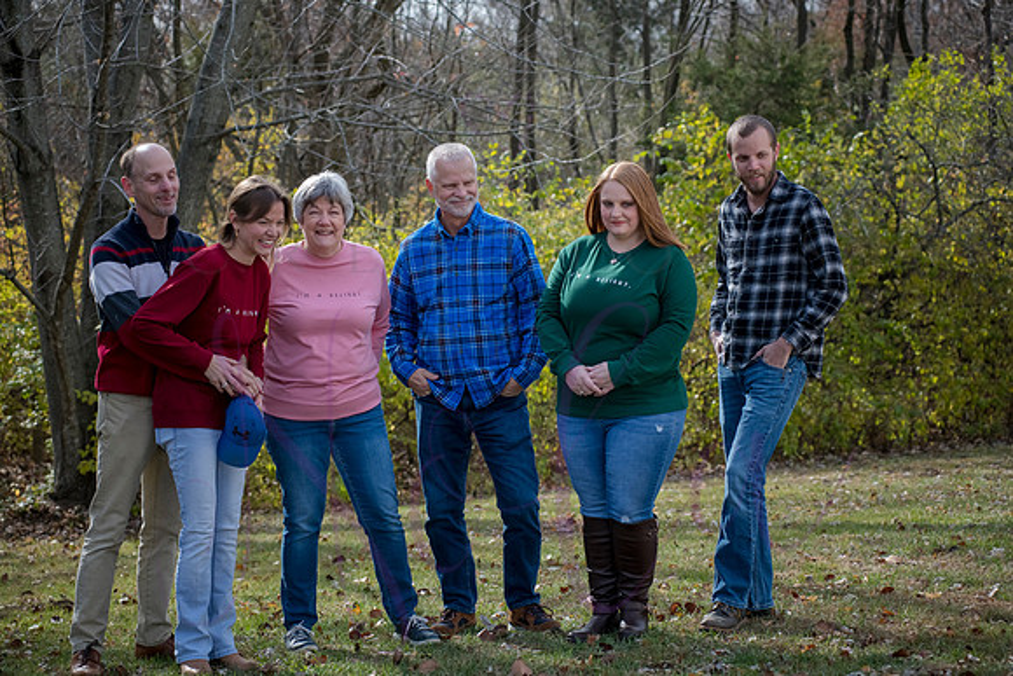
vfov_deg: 17.1
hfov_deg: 25.4
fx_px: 2252
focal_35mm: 80
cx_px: 506
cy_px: 338
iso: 400
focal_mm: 80
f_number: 5
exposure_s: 1/800
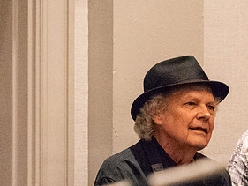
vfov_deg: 2.7
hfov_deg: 3.7
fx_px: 3885
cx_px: 222
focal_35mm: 542
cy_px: 119
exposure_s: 1/200
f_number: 6.3
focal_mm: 240
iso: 12800
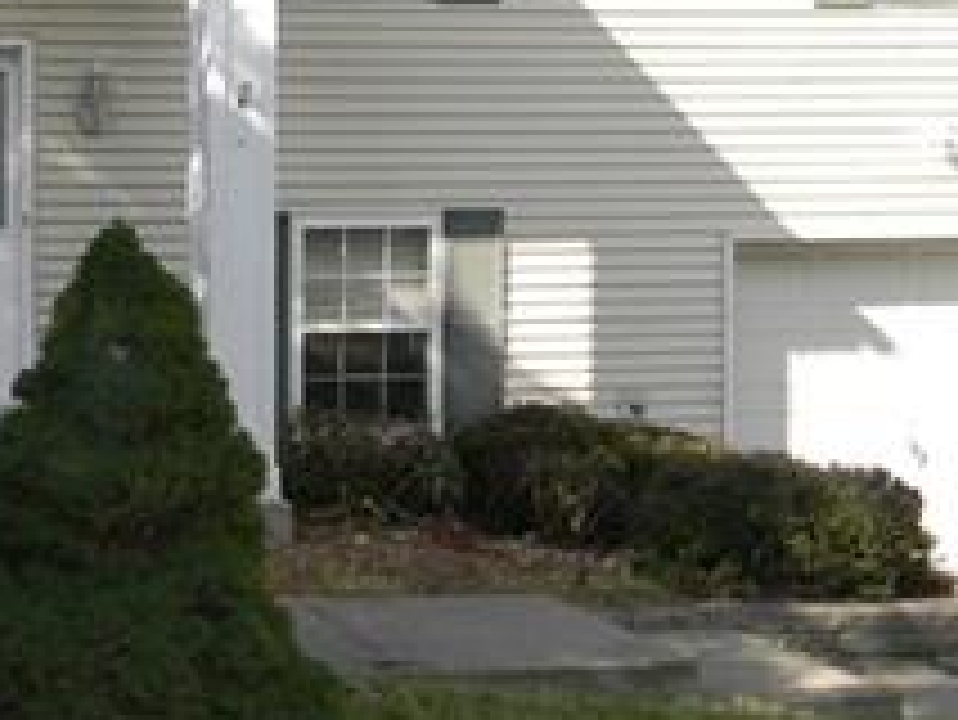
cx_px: -121
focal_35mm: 84
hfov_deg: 21.9
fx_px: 2326
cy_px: 117
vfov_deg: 17.4
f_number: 3.5
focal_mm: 5
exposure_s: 1/424
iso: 112
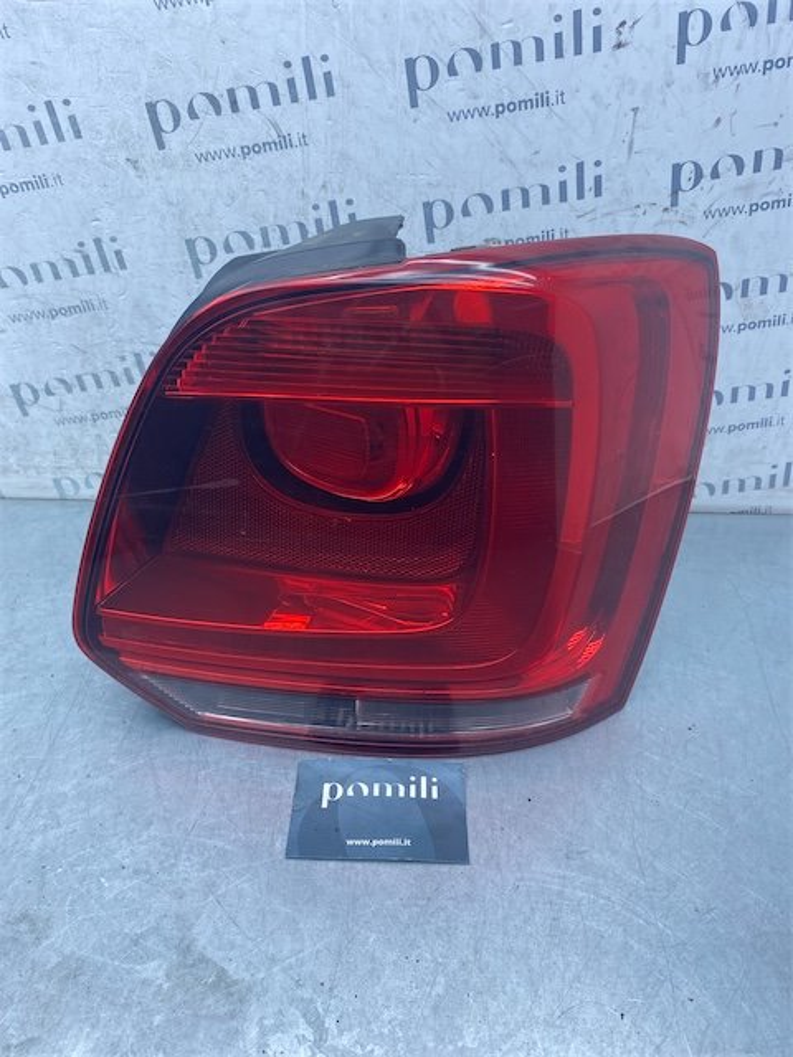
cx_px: 396
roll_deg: -1.3
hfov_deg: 53.1
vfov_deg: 67.3
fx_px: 794
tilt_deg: -35.0
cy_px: 528
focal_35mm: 26
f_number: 1.8
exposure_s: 1/429
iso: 32
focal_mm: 4.25
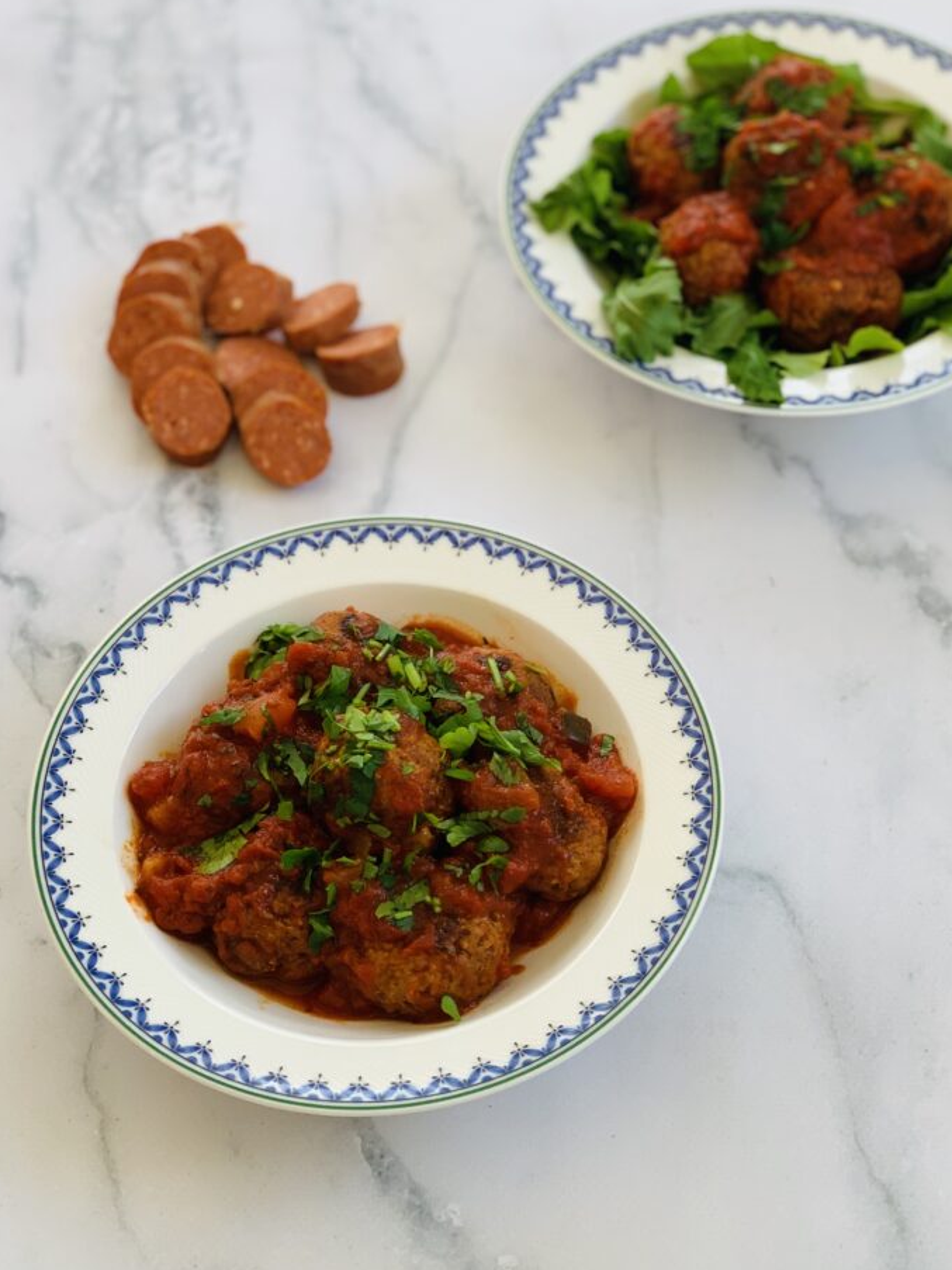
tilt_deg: -54.5
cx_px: 505
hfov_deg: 24.8
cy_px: 633
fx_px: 2164
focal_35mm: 59
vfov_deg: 32.7
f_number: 2.4
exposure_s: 1/122
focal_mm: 6
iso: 80
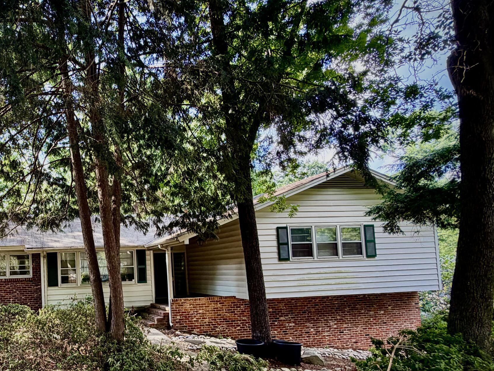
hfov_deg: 62.0
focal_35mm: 25
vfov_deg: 53.6
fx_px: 357
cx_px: 81
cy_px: 253
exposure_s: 1/121
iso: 64
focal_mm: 2.22
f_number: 2.2
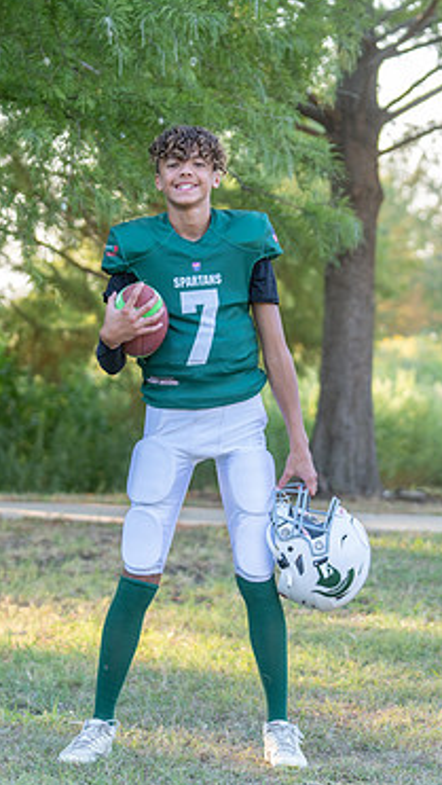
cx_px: 196
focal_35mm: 121
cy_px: 407
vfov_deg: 17.7
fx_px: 2518
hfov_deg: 10.0
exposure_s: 1/320
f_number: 2.8
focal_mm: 70
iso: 250
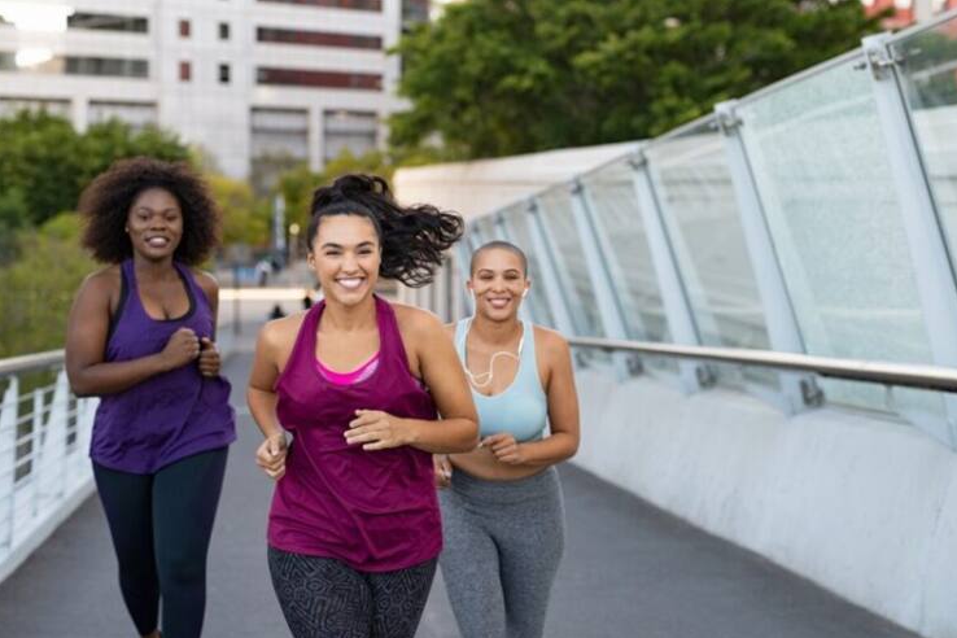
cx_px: 481
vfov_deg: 22.3
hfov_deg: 32.9
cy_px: 323
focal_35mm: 61
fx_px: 1621
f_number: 2.5
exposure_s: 1/1000
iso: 400
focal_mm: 50
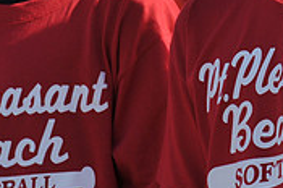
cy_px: -86
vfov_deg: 2.1
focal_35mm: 664
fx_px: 5210
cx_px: 335
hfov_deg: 3.1
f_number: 7.1
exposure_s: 1/1250
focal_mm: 200
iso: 400
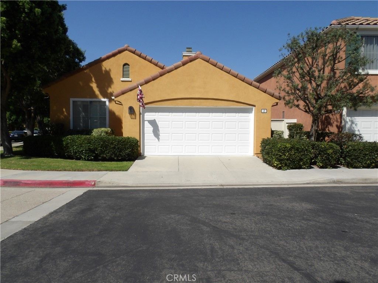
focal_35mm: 23
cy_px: 142
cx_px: 189
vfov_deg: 58.9
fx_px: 251
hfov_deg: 73.9
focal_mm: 4.2
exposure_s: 1/448
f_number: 6.2
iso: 100
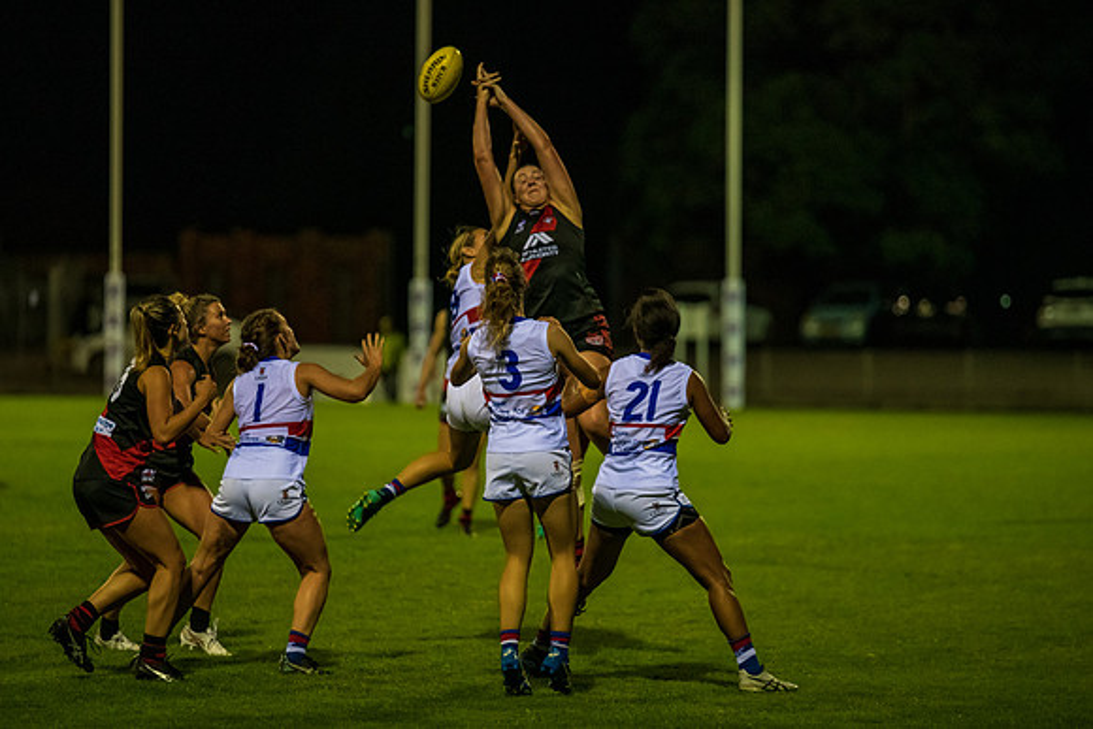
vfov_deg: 5.8
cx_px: 540
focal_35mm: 238
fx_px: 7242
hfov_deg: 8.6
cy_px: 358
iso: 4000
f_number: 2.8
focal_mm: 200
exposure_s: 1/800
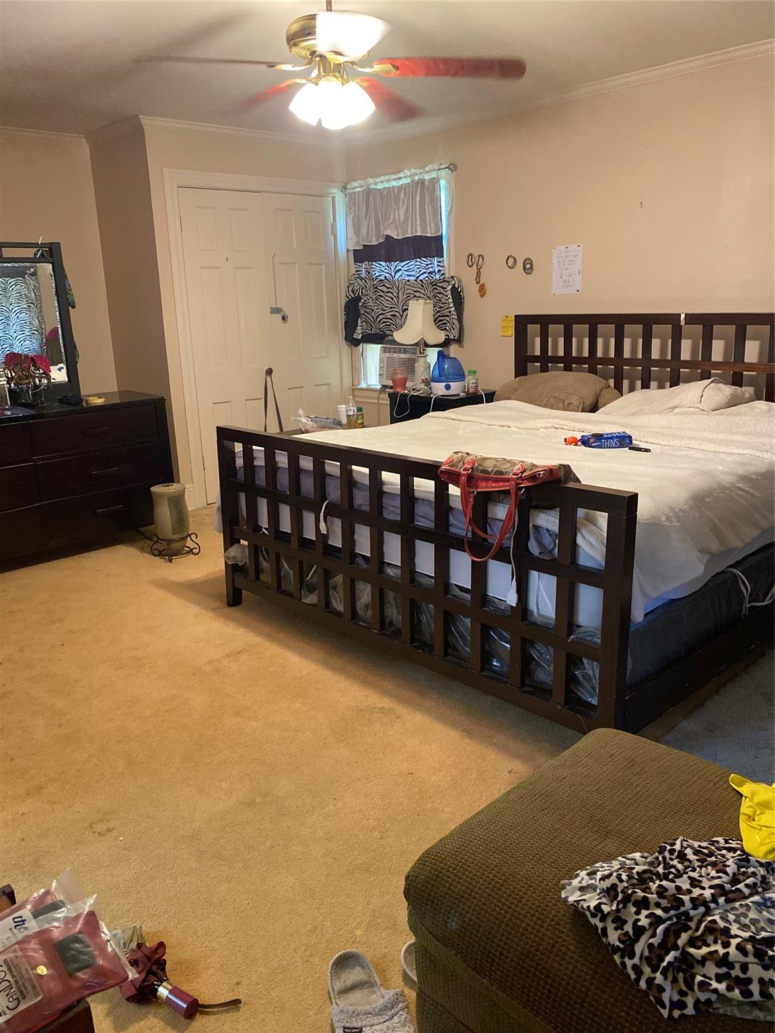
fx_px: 776
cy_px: 516
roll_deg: +1.8
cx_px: 388
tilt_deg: -15.4
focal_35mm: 26
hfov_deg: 53.1
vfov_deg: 67.3
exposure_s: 1/40
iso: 400
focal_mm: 4.25
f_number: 1.8
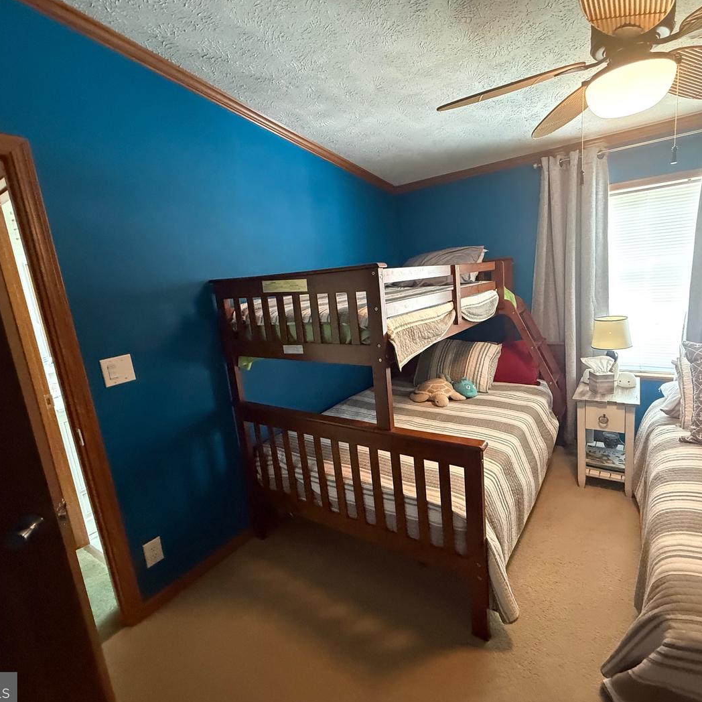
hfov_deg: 83.8
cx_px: 382
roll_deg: +5.2
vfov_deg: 84.0
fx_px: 390
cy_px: 349
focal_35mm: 17
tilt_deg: -10.8
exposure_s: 1/40
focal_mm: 2.22
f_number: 2.2
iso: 1000
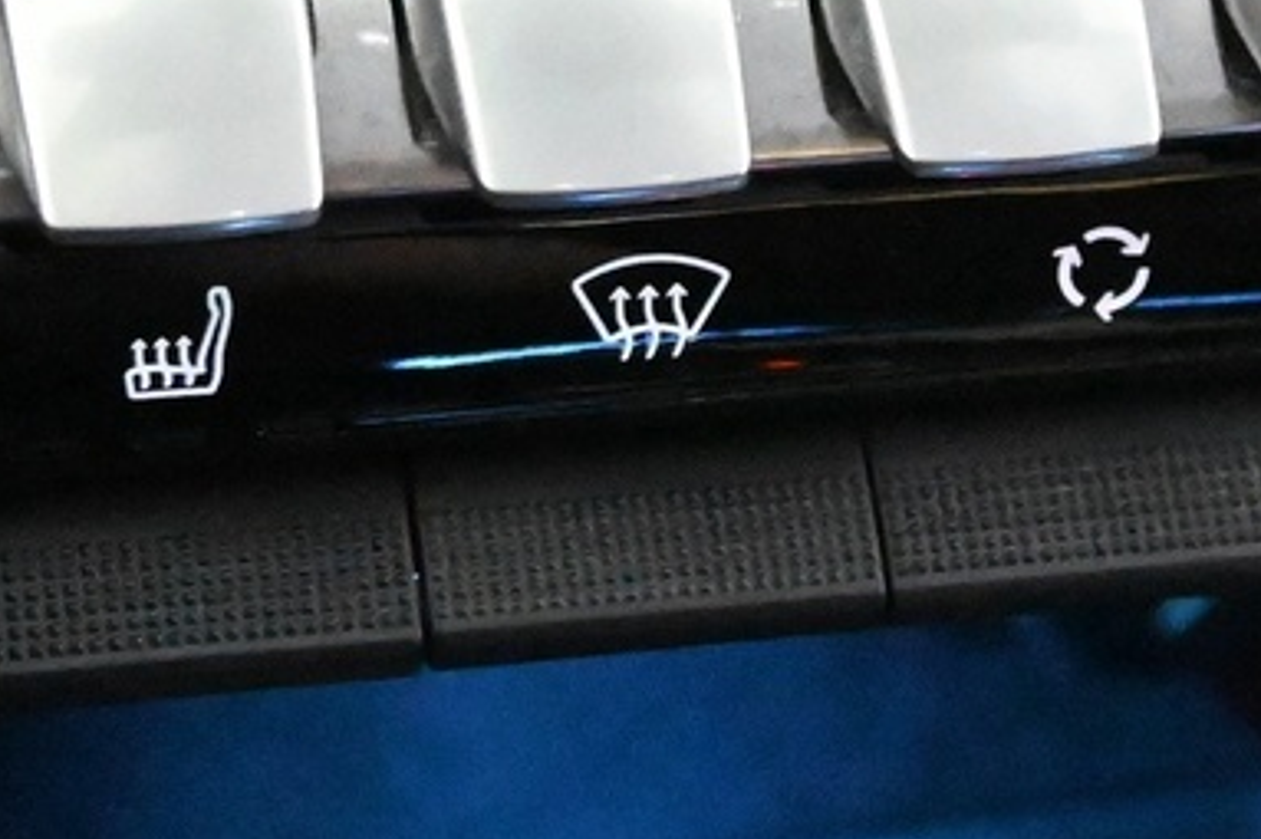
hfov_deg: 14.0
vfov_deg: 9.3
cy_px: 46
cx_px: 1017
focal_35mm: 146
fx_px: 5116
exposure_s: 1/40
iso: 16000
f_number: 4.2
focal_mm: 23
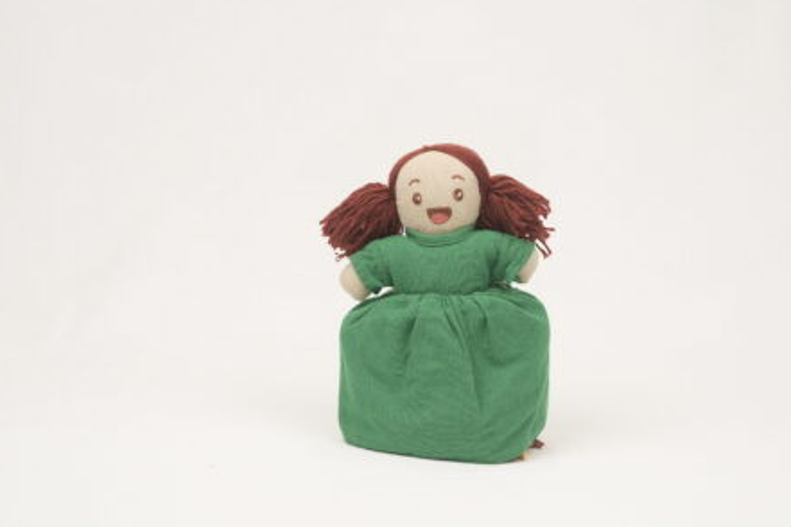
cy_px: 276
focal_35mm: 68
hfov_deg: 29.6
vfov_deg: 20.0
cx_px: 441
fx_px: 1494
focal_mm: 50
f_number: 4.5
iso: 200
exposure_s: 1/250
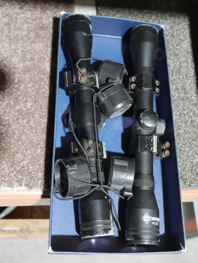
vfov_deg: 42.1
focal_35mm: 45
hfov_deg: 32.2
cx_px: 100
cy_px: 132
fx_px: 343
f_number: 4.7
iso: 2500
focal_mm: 22
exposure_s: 1/60
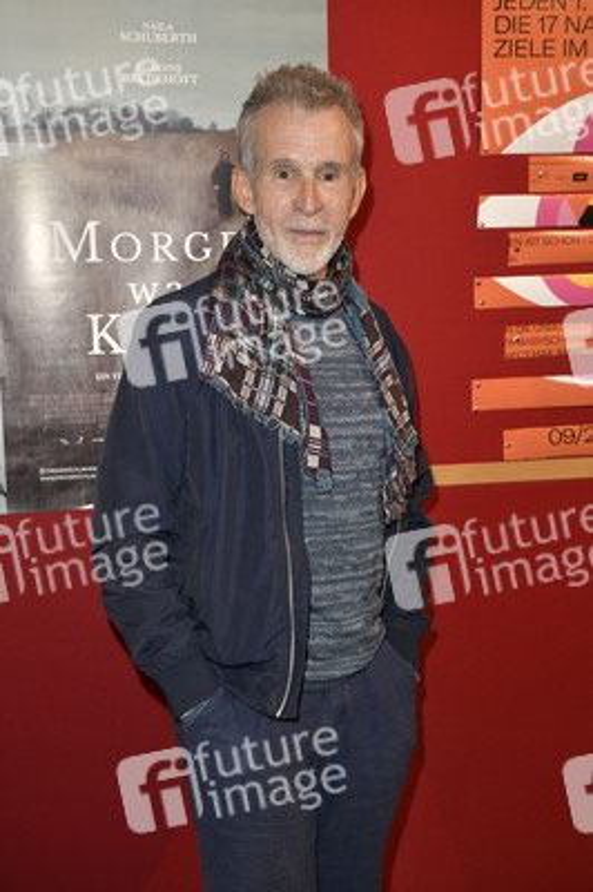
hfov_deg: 28.0
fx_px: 1188
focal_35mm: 48
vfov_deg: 41.1
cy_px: 446
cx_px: 296
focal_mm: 48
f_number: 5.6
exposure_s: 1/250
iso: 2000
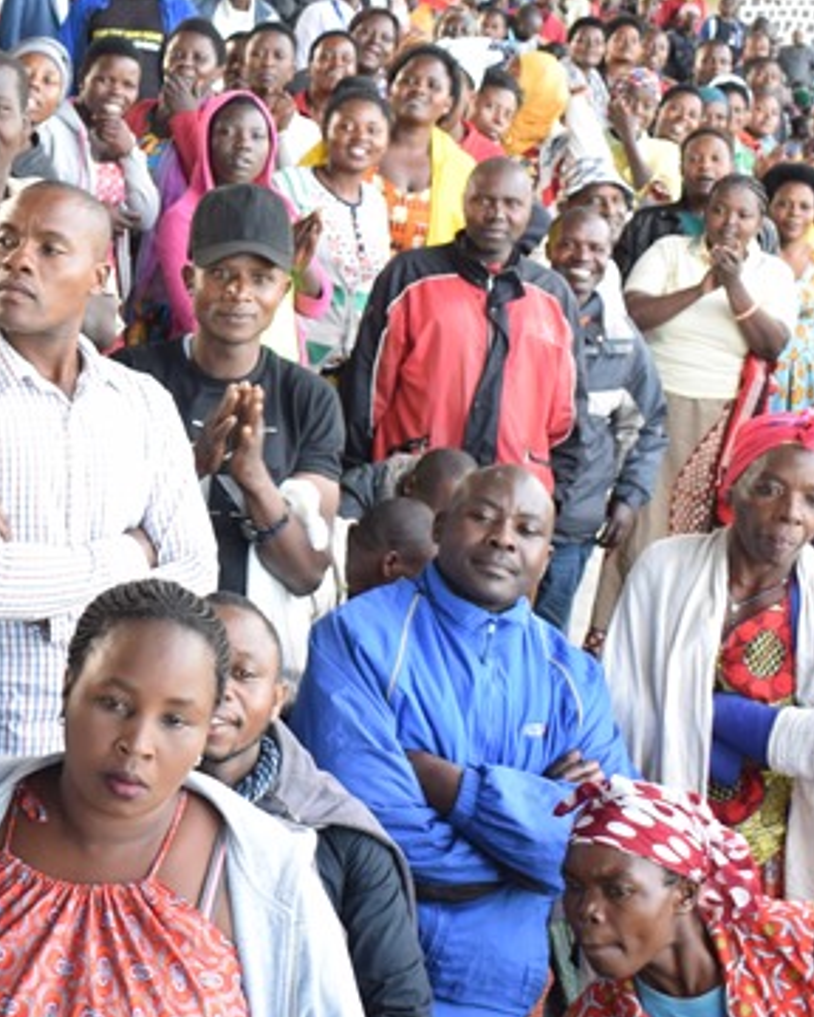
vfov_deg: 22.1
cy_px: 340
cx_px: -170
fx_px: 2590
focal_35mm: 86
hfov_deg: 17.0
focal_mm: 22
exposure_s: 1/60
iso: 400
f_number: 5
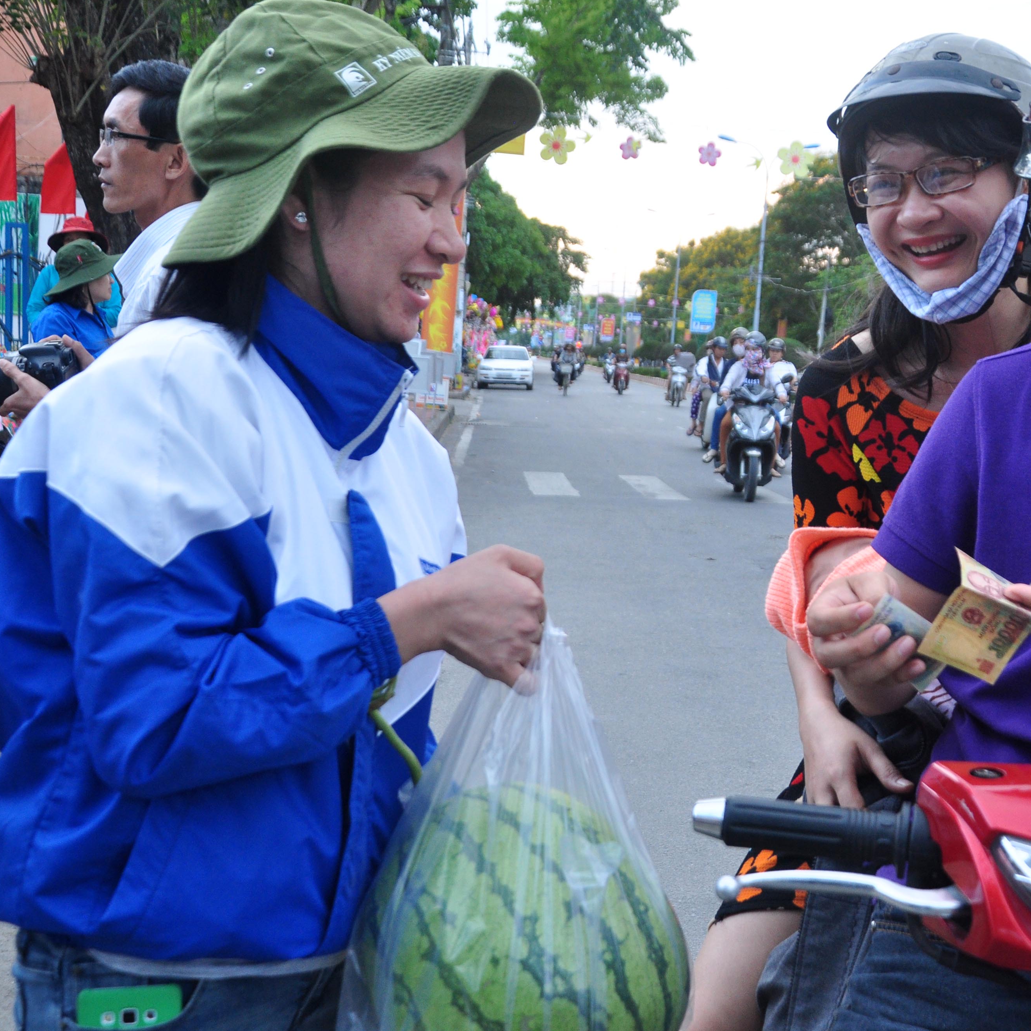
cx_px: 729
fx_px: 1742
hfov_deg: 32.5
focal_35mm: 52
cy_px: 534
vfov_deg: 33.0
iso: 640
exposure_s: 1/160
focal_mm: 25
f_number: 6.3
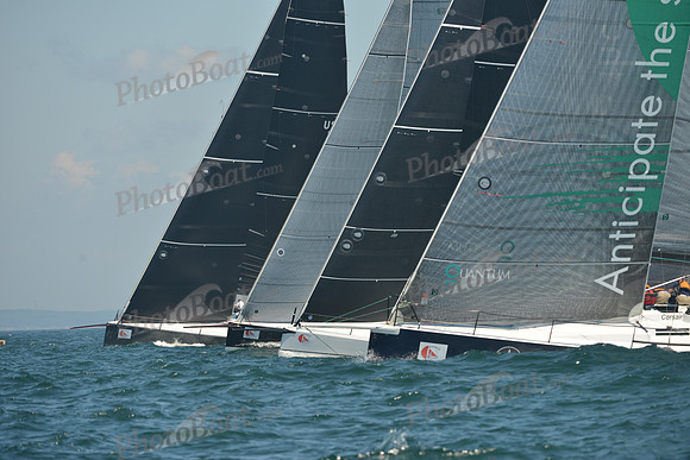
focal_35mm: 300
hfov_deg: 6.9
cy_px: 230
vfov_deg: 4.6
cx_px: 345
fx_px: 5751
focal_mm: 300
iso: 250
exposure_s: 1/1000
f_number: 5.6
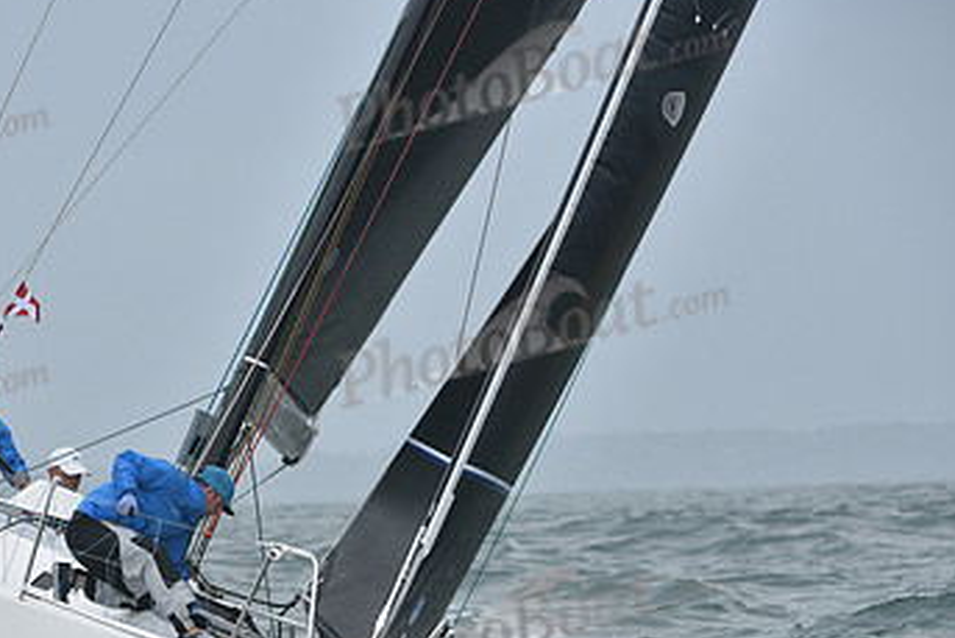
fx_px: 12101
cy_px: 520
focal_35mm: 456
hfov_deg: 4.5
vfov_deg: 3.0
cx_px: 195
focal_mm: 270
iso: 320
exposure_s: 1/1000
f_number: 7.1
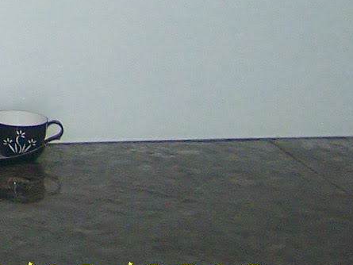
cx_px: -457
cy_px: -157
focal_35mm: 175
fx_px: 1785
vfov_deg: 8.3
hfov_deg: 10.0
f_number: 2.8
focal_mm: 6.3
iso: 160
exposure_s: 1/60
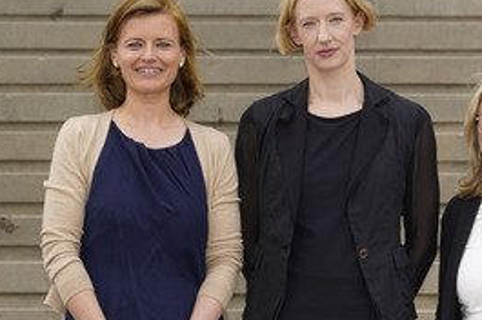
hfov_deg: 10.3
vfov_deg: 6.9
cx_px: 312
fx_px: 2661
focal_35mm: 199
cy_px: 218
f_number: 5
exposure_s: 1/200
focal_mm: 117
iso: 100
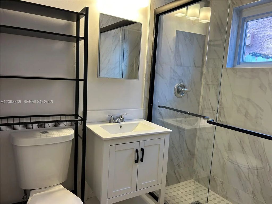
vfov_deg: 53.1
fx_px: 204
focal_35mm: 26
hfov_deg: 67.3
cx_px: 136
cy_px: 102
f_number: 1.5
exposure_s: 1/120
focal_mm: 5.7
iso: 100
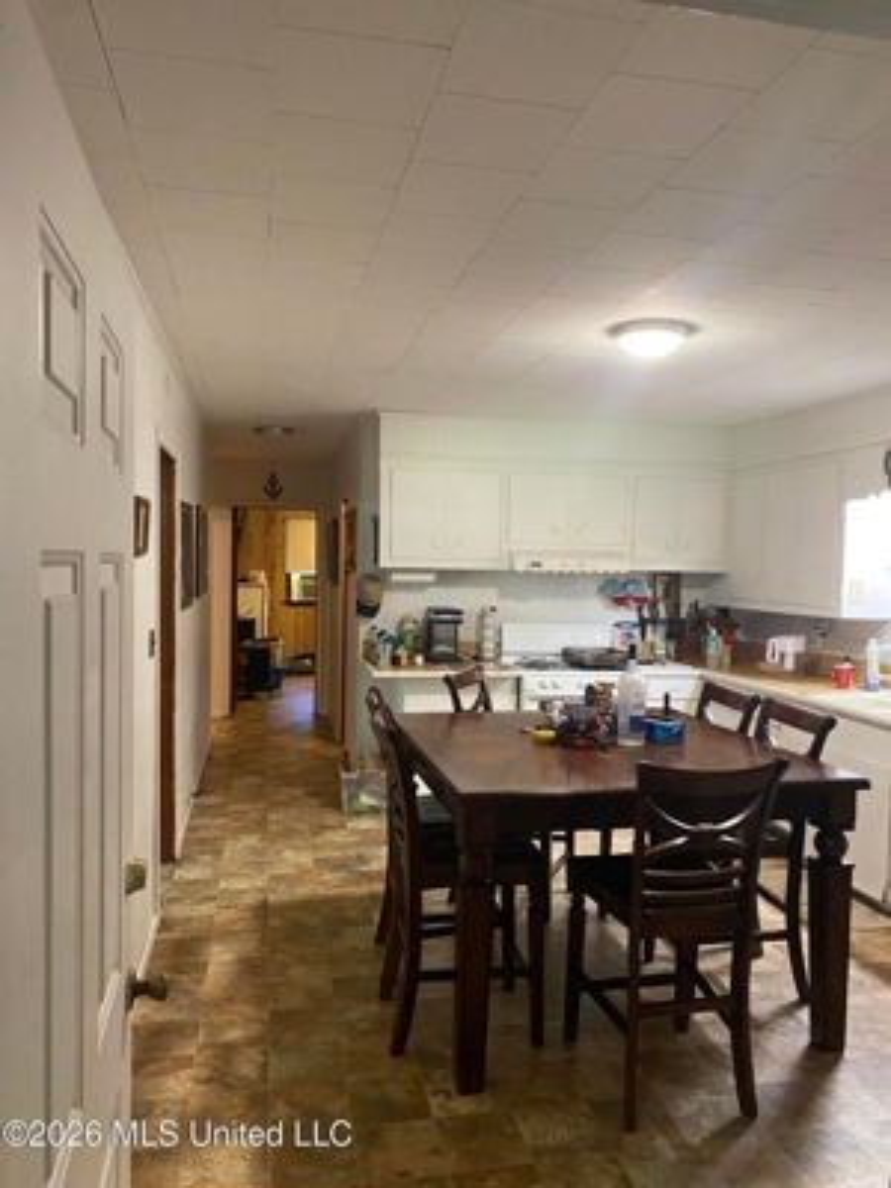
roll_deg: +0.2
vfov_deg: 67.3
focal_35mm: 26
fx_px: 892
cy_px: 594
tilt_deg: -3.3
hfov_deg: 53.1
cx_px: 446
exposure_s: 1/40
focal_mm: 4.25
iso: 320
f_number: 1.8
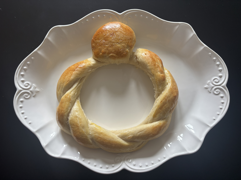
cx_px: 120
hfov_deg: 67.3
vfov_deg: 53.1
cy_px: 90
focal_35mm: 26
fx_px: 181
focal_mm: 5.96
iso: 125
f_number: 1.6
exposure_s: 1/120
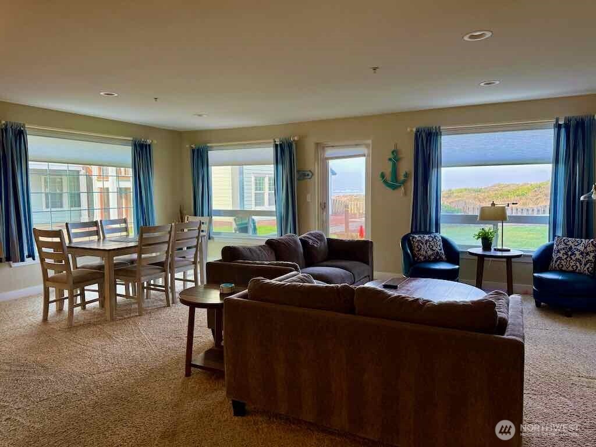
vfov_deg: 56.8
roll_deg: +0.6
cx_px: 298
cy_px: 224
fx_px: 413
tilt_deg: -4.1
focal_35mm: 24
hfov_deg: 71.6
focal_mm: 6.76
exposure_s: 1/227
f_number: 1.78
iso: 160
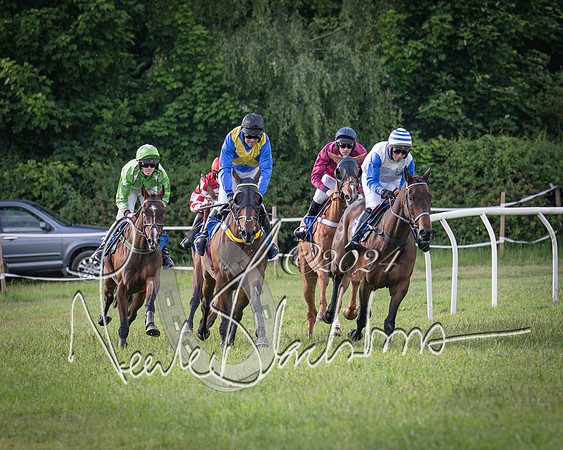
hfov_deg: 4.2
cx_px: 143
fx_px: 7638
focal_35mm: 459
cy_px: 386
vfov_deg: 3.4
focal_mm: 200
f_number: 4
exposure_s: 1/1250
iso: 400
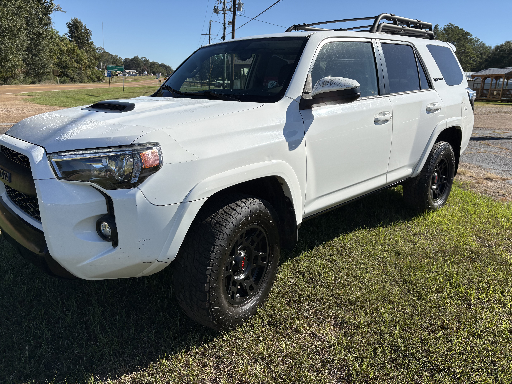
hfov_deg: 67.3
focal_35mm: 26
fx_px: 385
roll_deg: -3.5
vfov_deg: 53.1
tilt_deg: -13.4
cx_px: 256
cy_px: 192
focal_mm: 5.96
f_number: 1.6
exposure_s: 1/4608
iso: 50
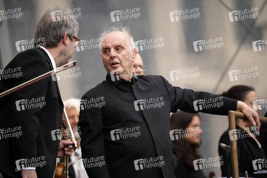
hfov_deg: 3.4
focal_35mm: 600
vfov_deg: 2.3
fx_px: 4447
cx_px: 134
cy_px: 89
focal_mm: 600
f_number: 6.3
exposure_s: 1/1250
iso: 2000
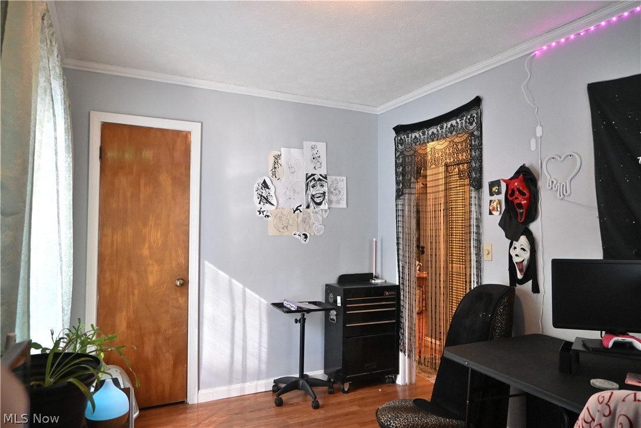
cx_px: 320
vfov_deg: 53.1
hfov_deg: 73.7
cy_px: 214
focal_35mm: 24
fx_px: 427
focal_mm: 16
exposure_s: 1/125
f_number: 3.5
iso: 1250
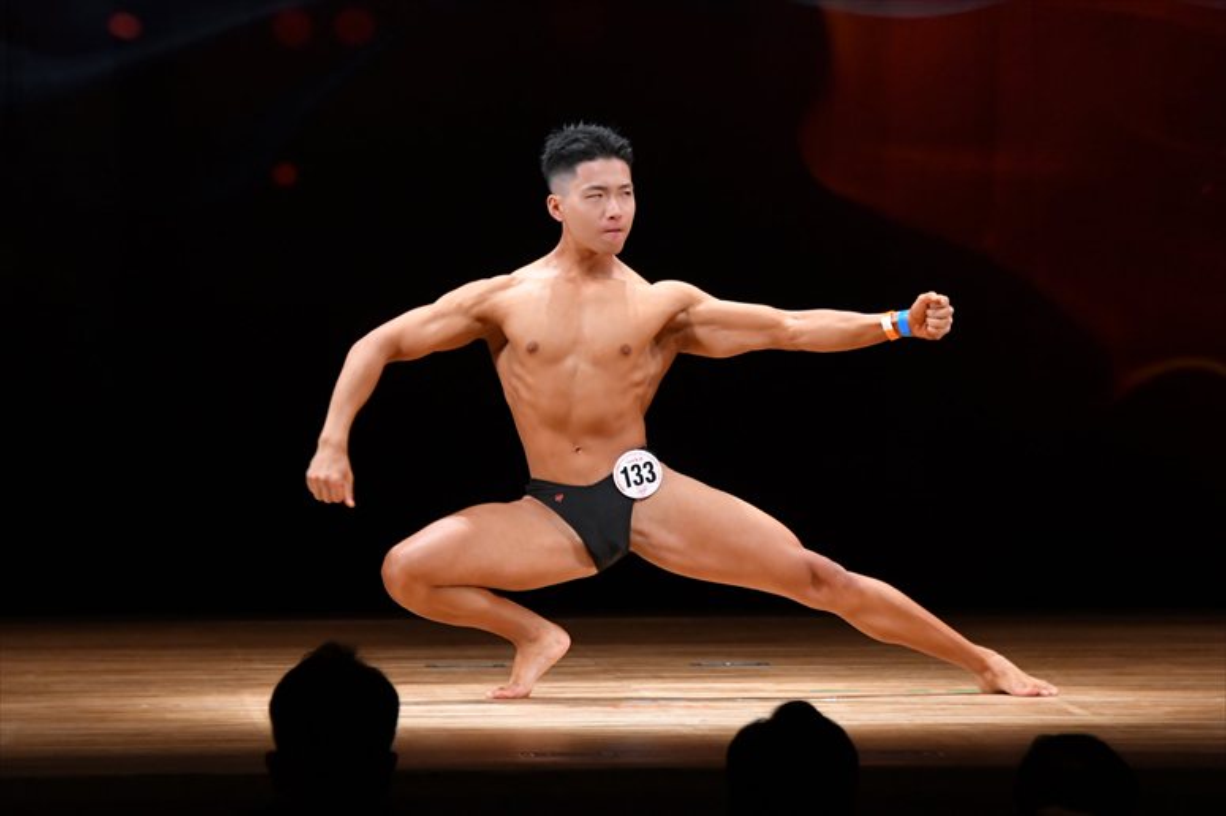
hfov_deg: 7.2
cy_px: 408
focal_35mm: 285
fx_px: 9701
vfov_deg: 4.8
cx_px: 613
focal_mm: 190
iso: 3200
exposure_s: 1/400
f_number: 5.6
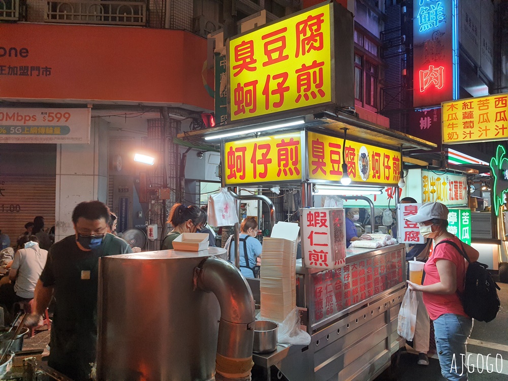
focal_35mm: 26
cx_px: 254
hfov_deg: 67.3
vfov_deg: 53.1
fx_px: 382
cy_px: 190
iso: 100
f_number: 1.7
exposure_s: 1/60
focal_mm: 4.32
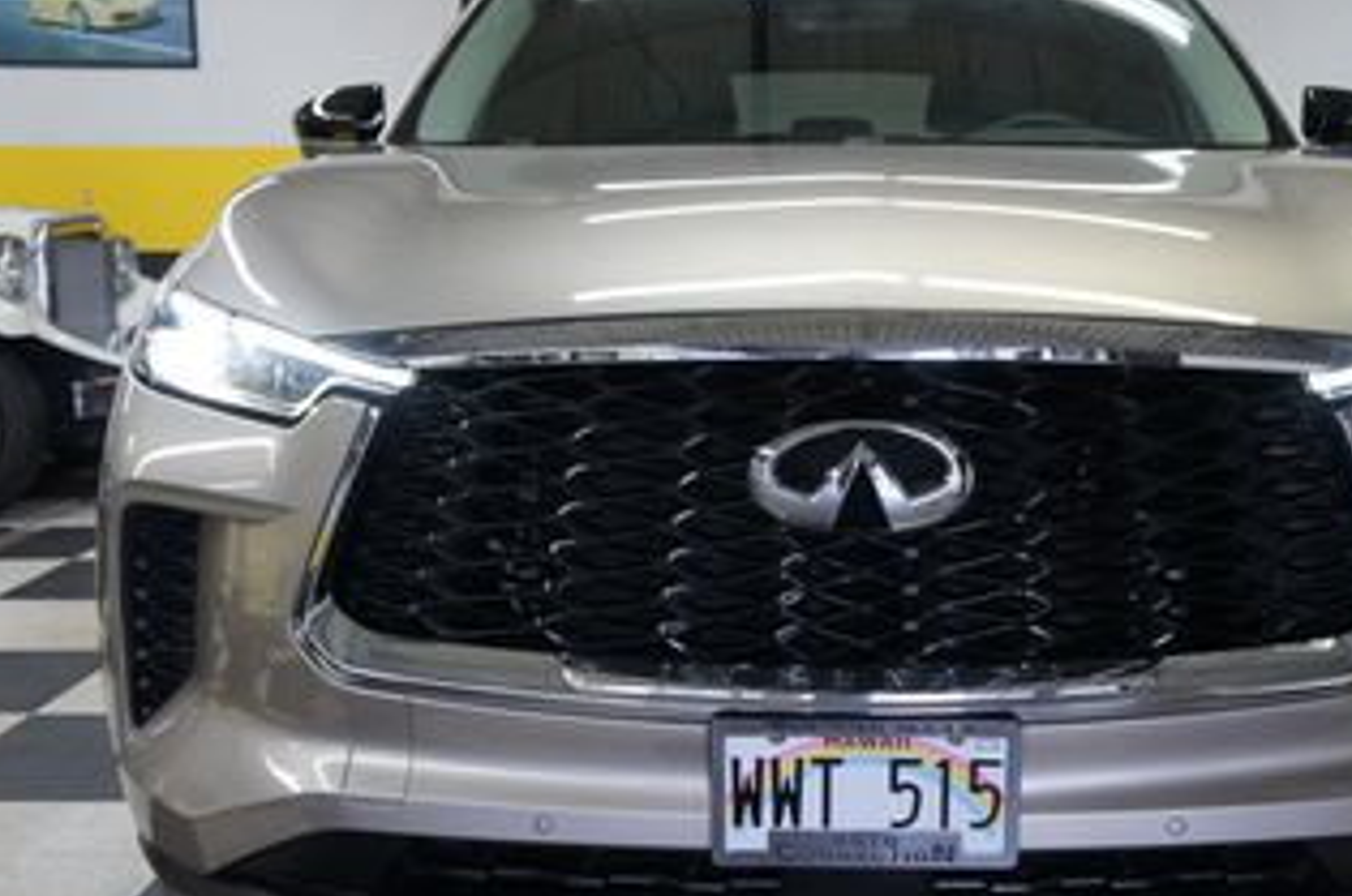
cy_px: 484
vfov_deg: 28.2
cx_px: 815
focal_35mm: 48
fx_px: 1786
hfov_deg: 41.3
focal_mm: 25
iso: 320
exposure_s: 1/40
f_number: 4
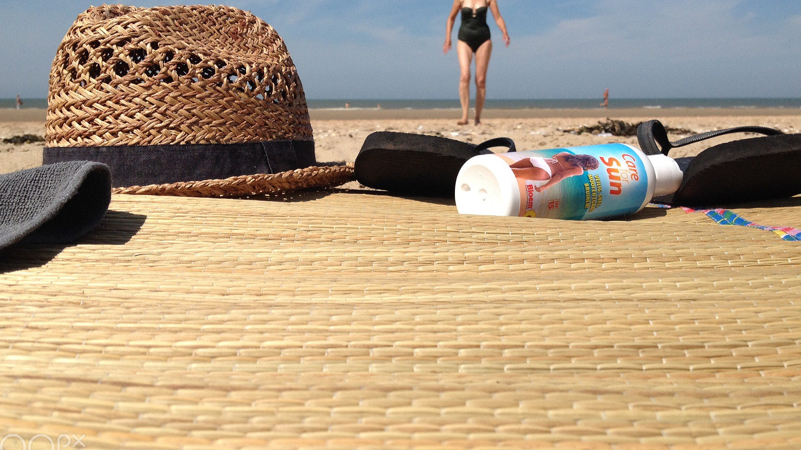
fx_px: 913
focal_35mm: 43
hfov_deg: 47.4
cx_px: 397
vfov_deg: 27.7
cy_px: 183
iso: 50
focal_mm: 4.28
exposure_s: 1/3067
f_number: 2.4
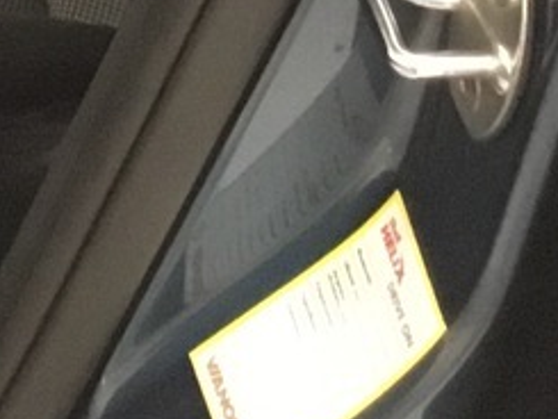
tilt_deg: -33.9
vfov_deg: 7.5
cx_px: -731
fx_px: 2935
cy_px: -692
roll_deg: +5.3
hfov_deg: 9.7
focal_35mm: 182
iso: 400
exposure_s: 1/17
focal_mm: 3.3
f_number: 2.4
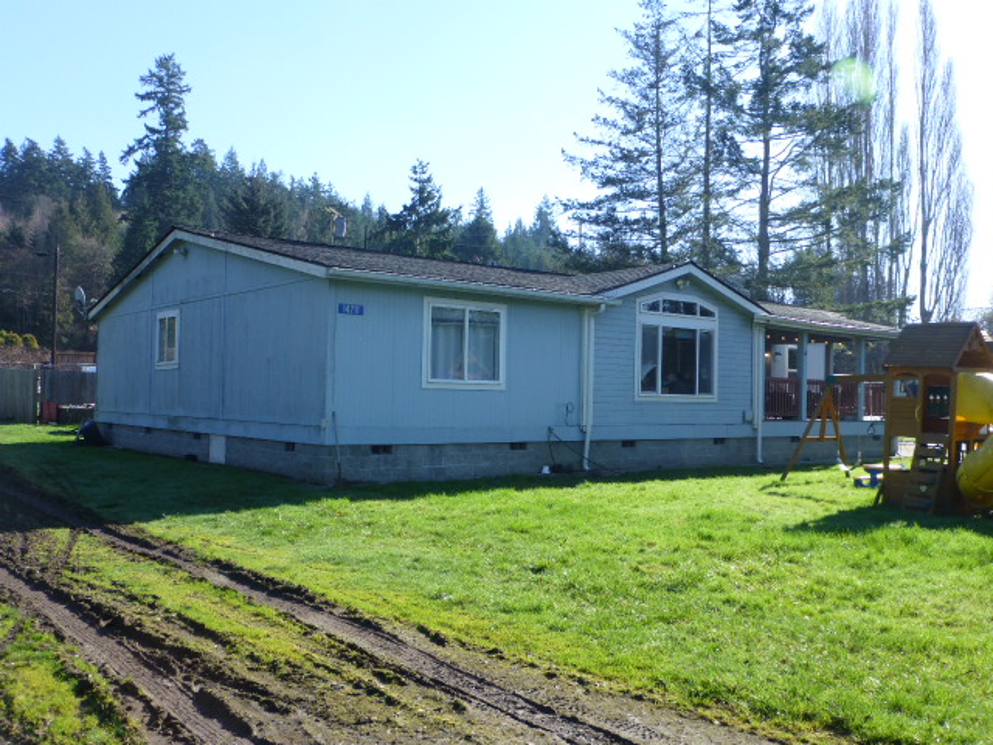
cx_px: 496
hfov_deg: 54.0
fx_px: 975
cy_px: 372
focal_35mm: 34
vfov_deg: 41.8
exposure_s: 1/400
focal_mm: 6.1
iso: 100
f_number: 3.7
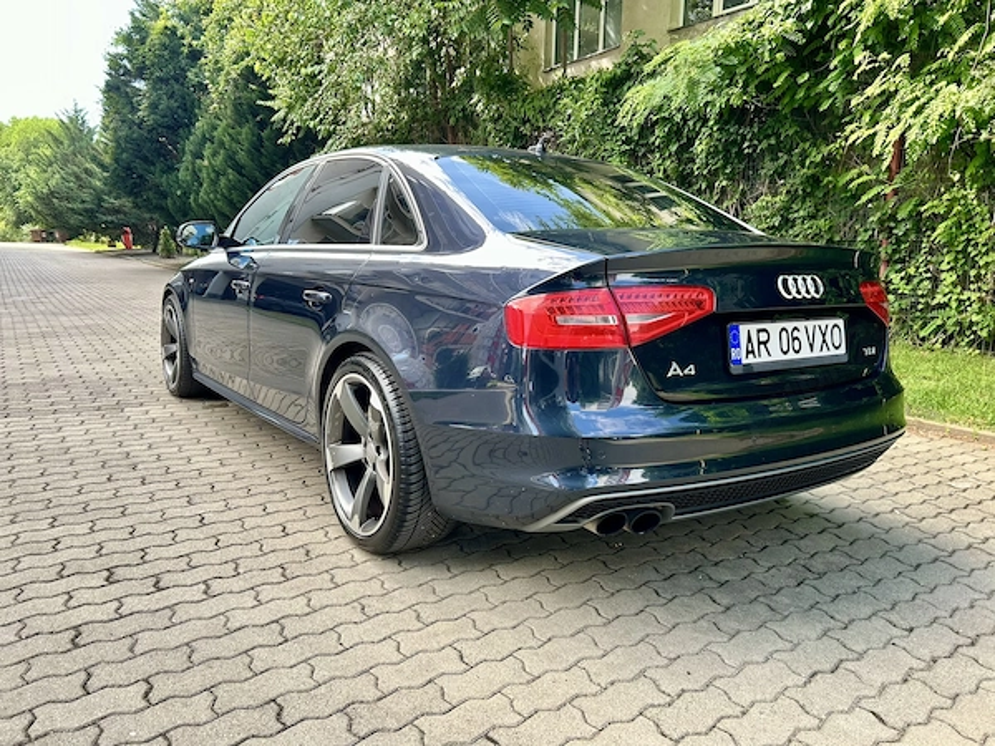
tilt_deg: -9.3
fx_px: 747
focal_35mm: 26
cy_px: 373
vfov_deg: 53.1
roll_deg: -0.3
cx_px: 498
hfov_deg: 67.3
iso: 50
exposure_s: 1/206
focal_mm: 5.7
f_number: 1.5
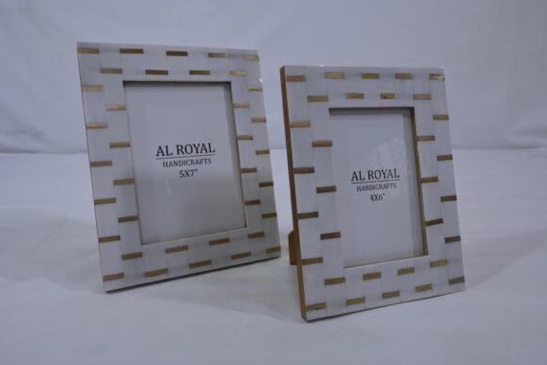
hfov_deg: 70.4
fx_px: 388
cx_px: 267
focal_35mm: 26
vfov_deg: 50.4
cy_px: 182
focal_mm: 24.5
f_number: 9
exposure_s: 1/125
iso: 500
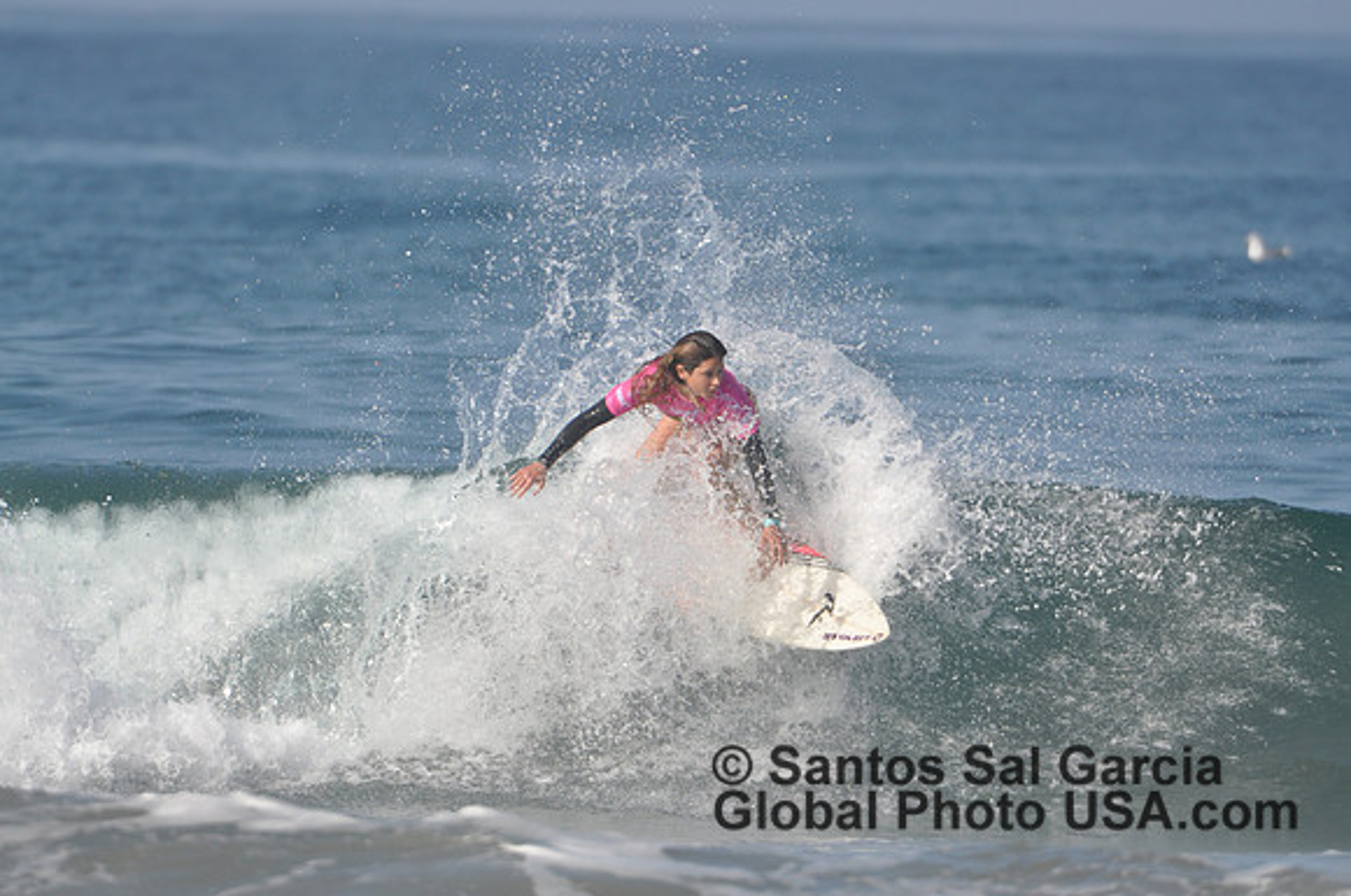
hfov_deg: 2.5
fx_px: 30917
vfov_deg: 1.7
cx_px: 676
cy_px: 448
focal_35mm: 825
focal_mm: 550
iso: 400
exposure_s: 1/1600
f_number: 6.3
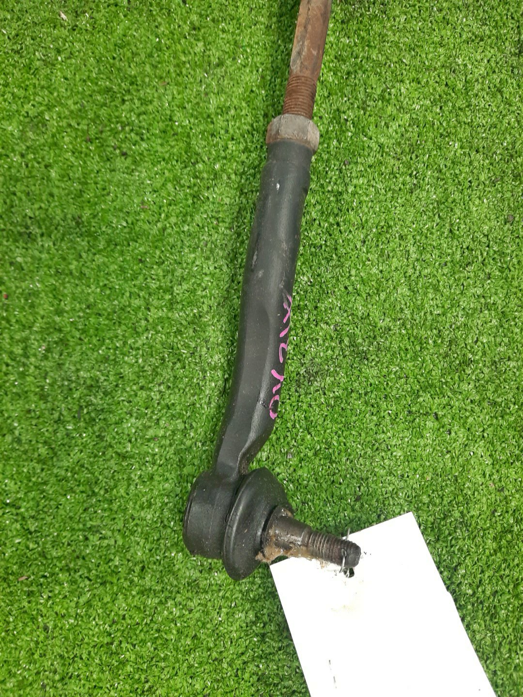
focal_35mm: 25
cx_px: 262
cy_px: 348
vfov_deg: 69.4
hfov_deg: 54.9
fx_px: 504
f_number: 2
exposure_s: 1/33
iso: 334
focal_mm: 4.6
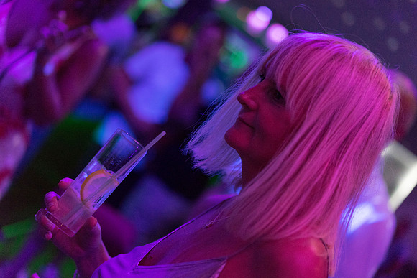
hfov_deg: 36.2
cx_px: 208
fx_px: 637
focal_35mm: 55
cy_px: 139
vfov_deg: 24.6
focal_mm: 55
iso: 6400
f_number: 2
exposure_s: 1/125
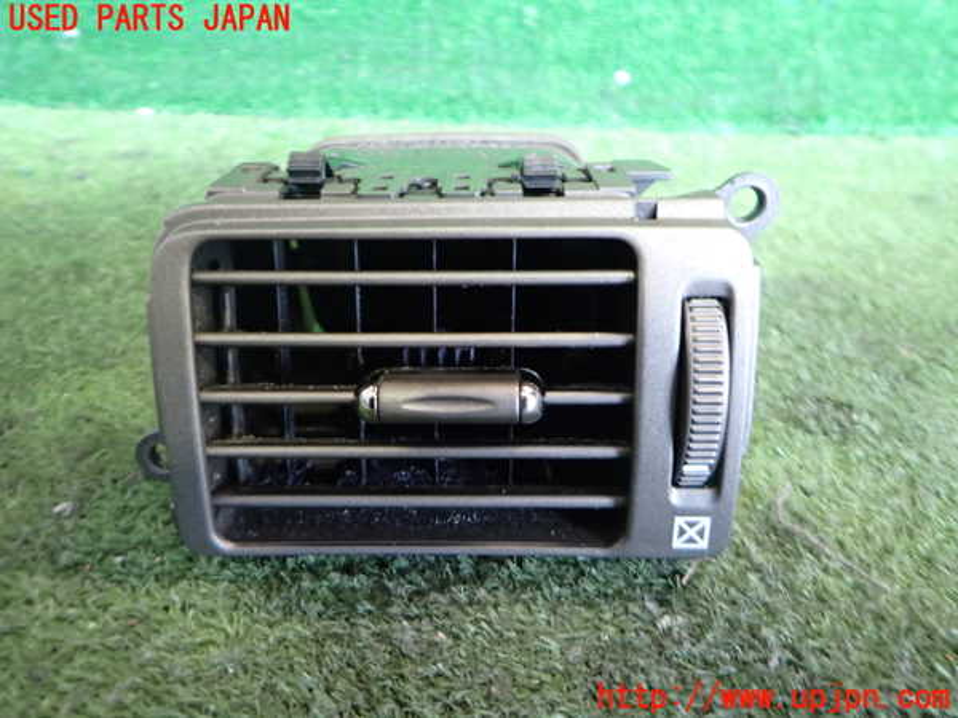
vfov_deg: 54.9
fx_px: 692
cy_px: 359
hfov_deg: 69.4
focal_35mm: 25
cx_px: 479
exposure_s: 1/30
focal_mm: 4.5
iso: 500
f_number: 2
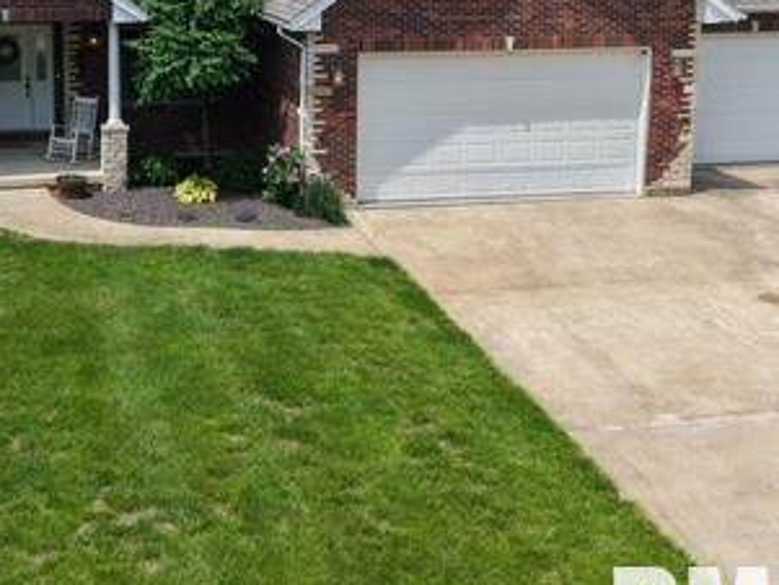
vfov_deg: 27.7
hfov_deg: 36.4
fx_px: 1148
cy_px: 78
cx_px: 179
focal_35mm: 51
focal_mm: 8.67
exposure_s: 1/3200
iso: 170
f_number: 1.8
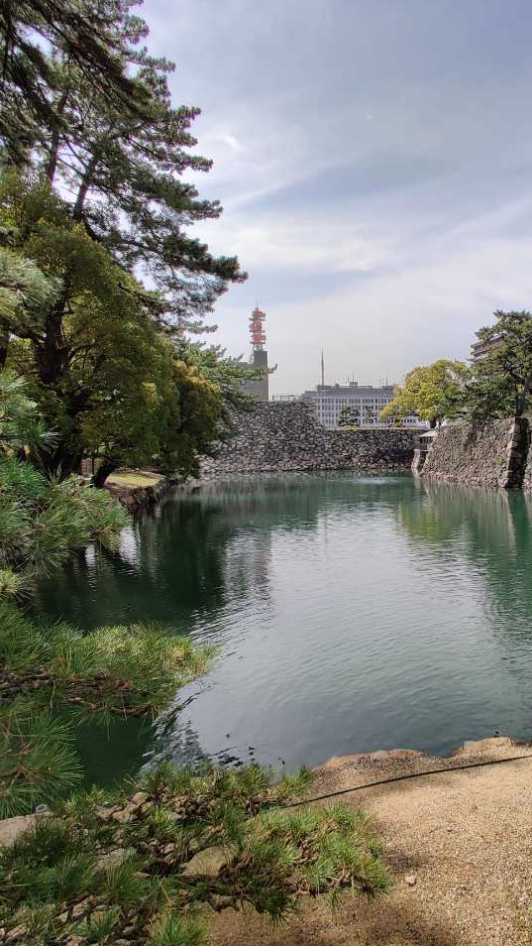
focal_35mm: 19
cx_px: 429
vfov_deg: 89.6
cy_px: 473
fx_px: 476
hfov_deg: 54.2
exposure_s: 1/1475
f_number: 2.2
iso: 125
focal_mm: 2.2
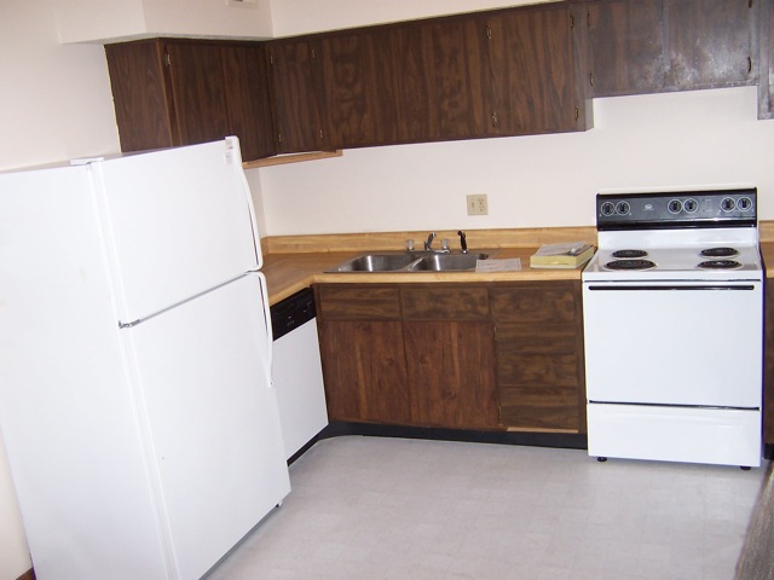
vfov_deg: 39.7
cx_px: 387
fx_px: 805
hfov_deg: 51.4
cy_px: 290
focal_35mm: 36
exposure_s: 1/60
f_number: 2.8
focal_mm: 5.6
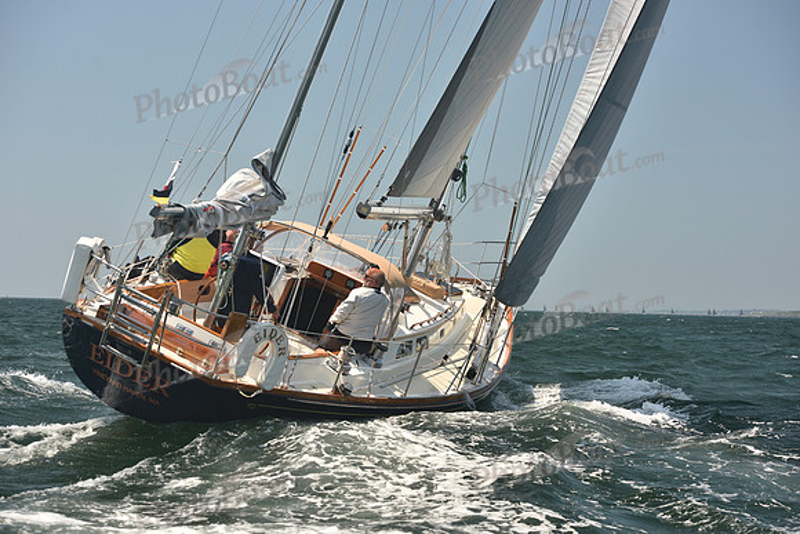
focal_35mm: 70
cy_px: 267
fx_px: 1556
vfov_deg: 19.5
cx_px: 400
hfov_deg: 28.8
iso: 250
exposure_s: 1/640
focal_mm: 70
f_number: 5.6
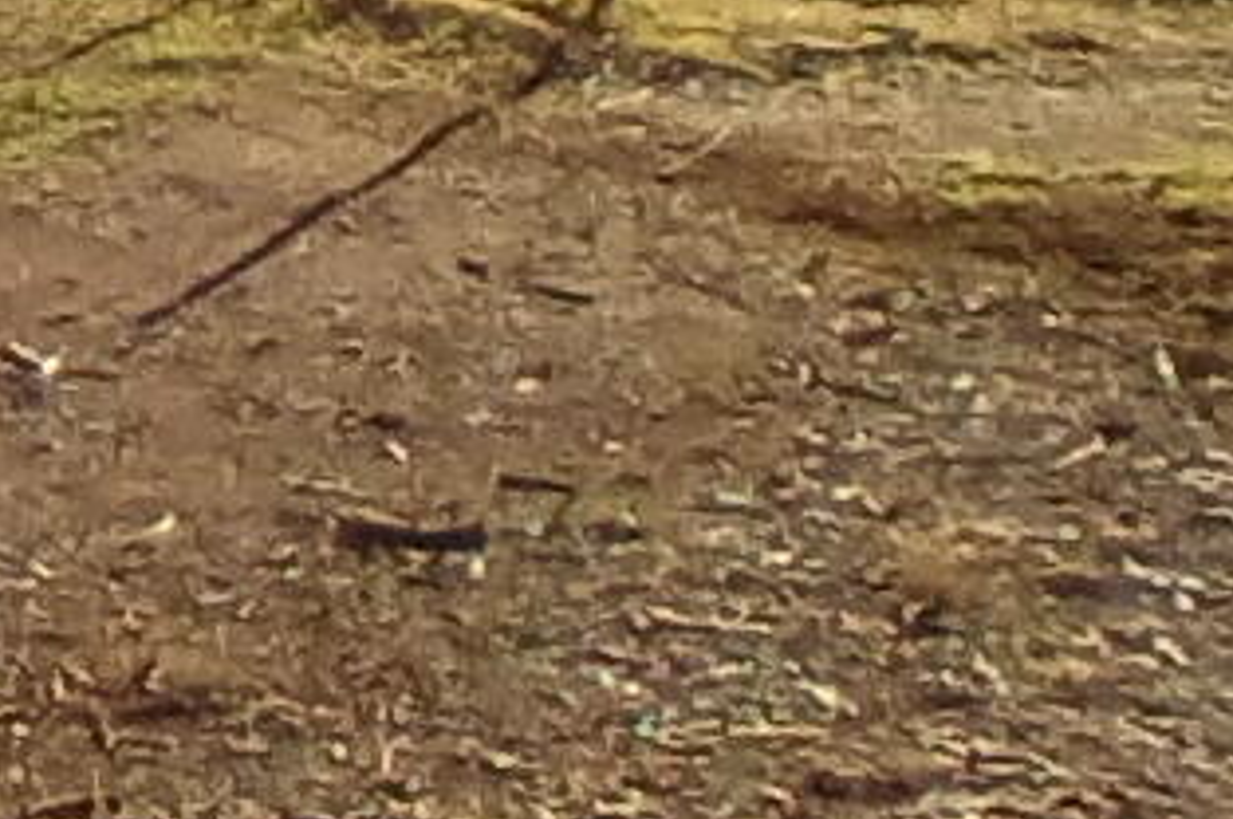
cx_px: -1402
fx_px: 5645
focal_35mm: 165
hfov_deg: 11.1
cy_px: -476
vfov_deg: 8.1
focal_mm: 2.38
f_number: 2.4
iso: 103
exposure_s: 1/1418
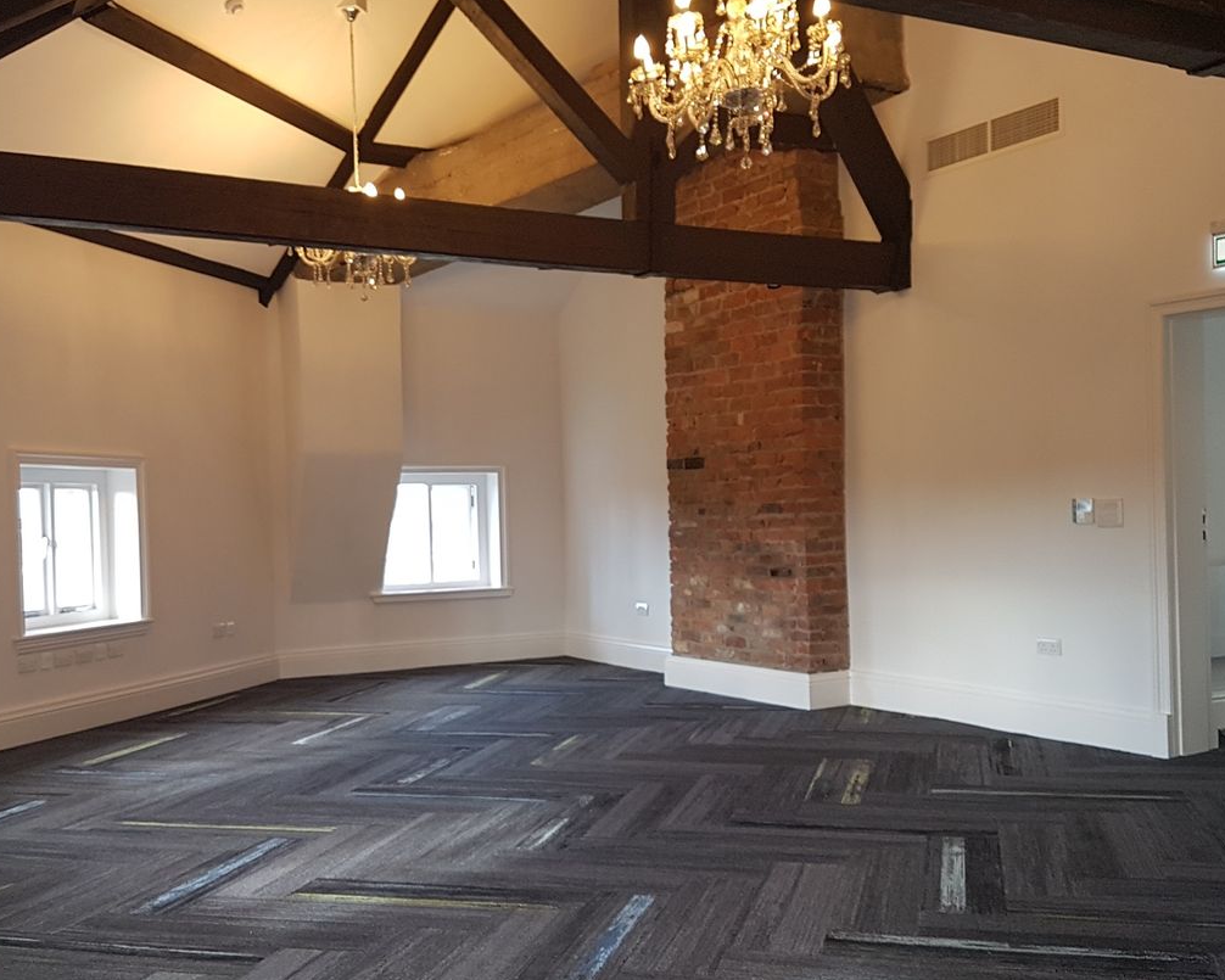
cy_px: 479
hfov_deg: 62.2
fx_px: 1015
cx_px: 602
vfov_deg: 51.5
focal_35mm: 28
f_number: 1.7
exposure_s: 1/50
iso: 50
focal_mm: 4.2
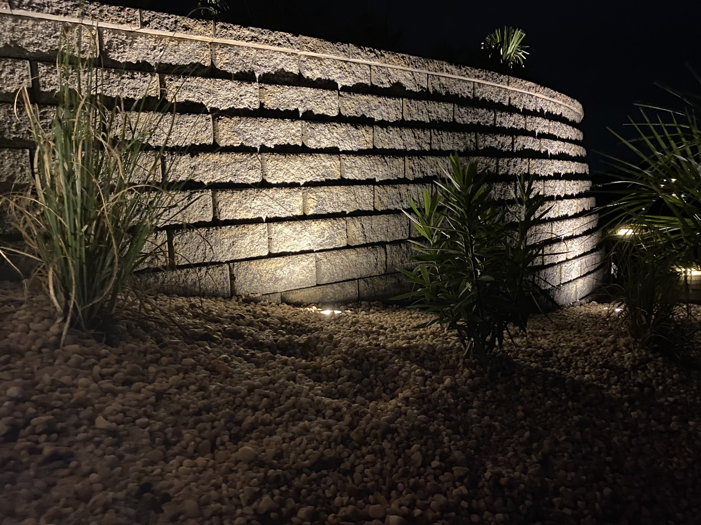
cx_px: 367
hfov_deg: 59.9
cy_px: 261
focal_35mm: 30
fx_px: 608
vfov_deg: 46.8
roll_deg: +2.3
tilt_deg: -5.8
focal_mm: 4.25
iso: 500
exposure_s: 1/12
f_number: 1.8
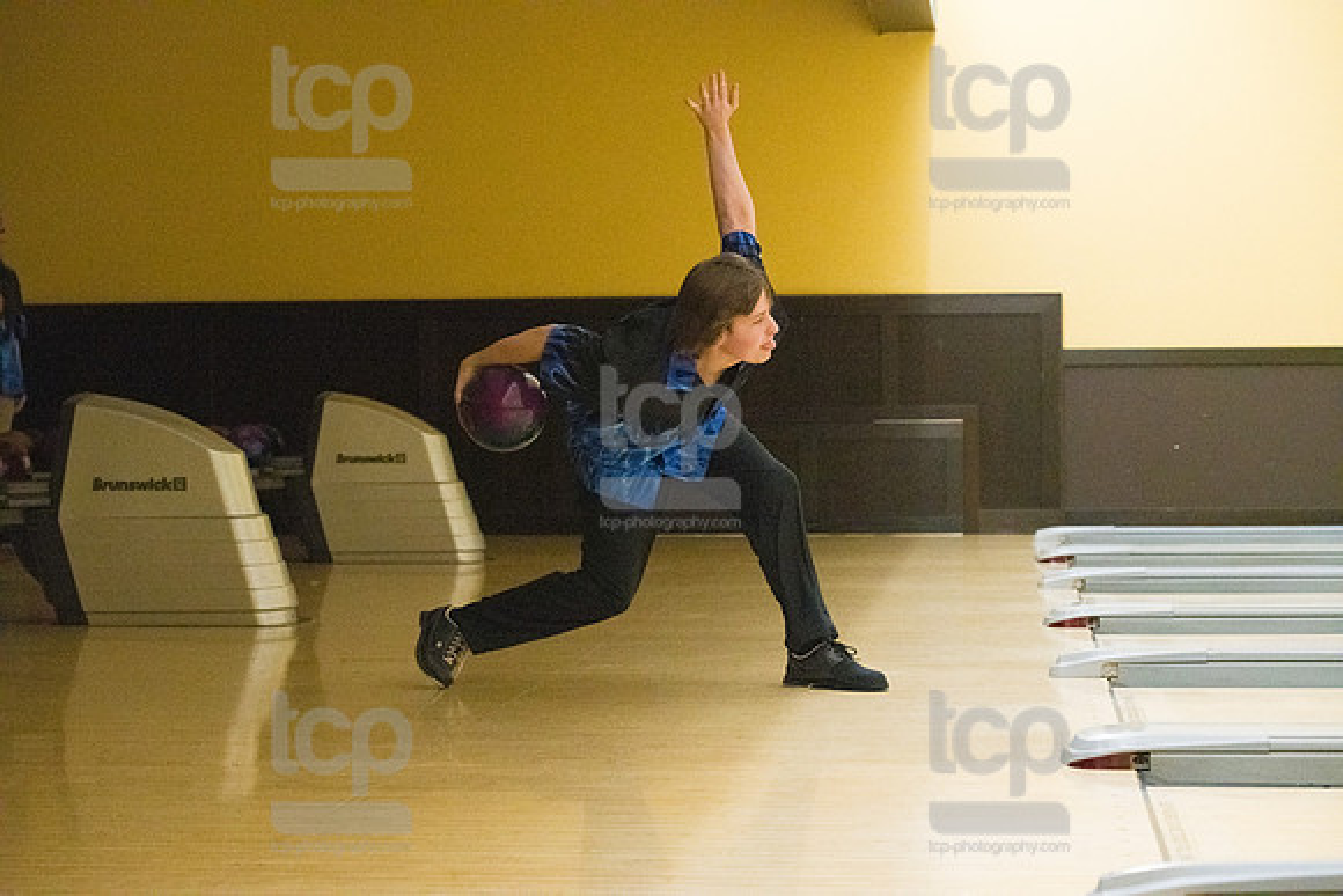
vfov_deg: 17.5
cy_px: 448
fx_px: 2910
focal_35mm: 78
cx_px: 672
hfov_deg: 26.0
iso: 10000
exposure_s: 1/1000
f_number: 4.5
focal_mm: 78
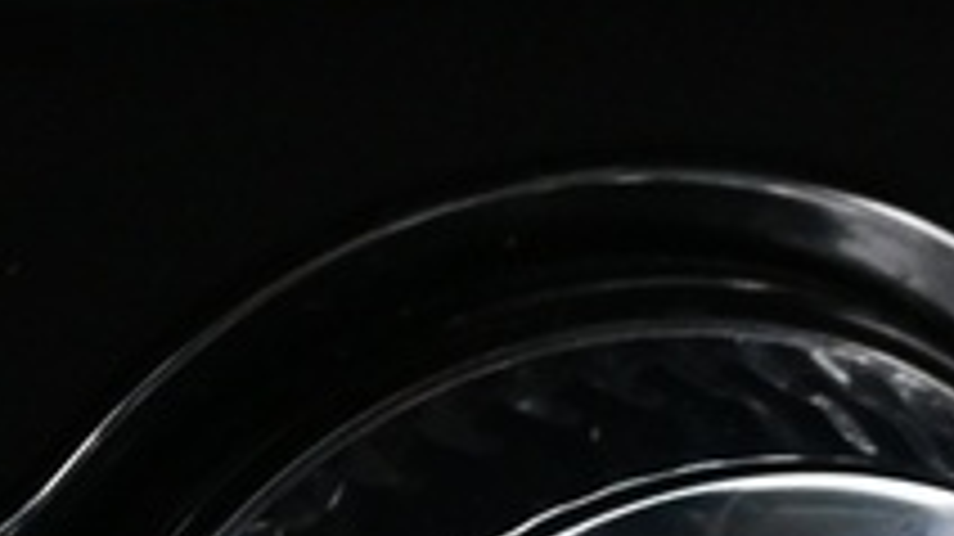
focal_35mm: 270
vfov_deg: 4.5
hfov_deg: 8.0
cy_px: 586
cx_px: 81
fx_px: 6827
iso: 1600
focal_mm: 22.5
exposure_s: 1/15
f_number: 4
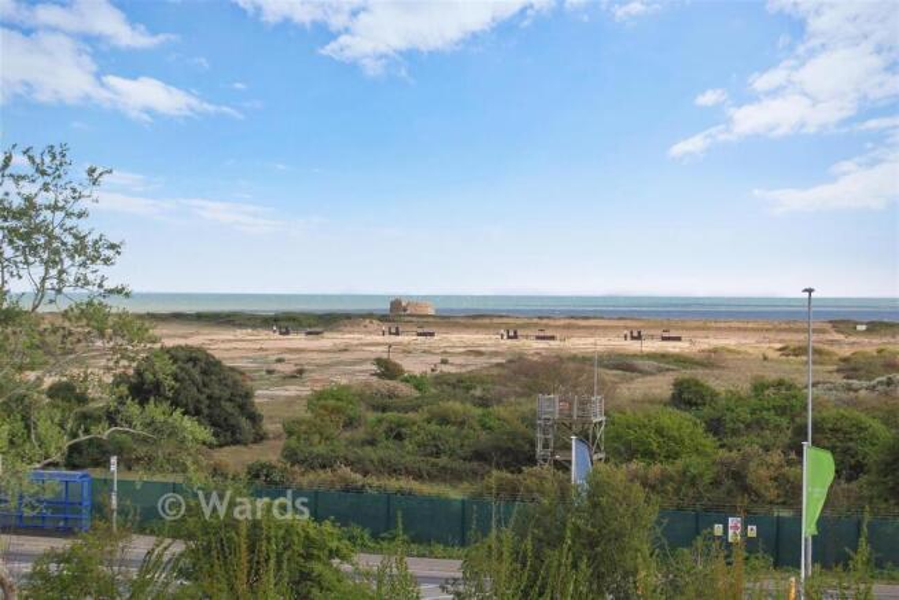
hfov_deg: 24.6
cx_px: 450
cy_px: 300
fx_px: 2061
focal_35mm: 82
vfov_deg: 16.6
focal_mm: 55
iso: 200
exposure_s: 1/250
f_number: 10
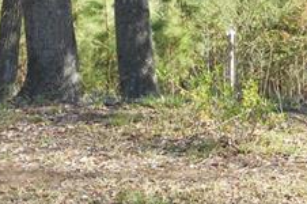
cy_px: 16
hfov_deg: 11.5
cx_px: 413
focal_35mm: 174
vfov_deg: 7.8
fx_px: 1482
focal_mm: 10.5
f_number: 5.1
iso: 80
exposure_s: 1/60
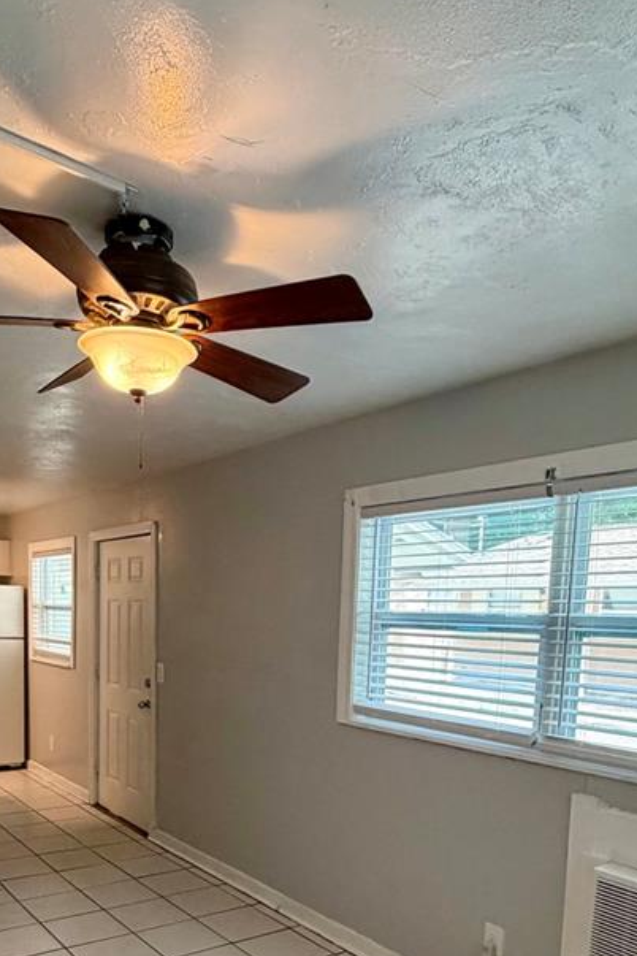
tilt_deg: -6.8
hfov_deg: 44.6
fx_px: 770
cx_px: 242
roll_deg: -1.4
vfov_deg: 60.5
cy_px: 707
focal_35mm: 29
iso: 250
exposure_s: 1/120
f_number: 2.2
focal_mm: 2.22
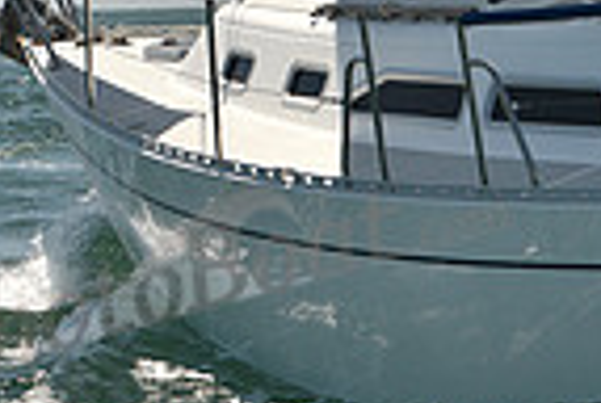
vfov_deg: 4.9
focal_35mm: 283
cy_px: -2
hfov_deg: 7.2
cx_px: 731
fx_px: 4734
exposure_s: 1/800
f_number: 5
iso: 250
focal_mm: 70
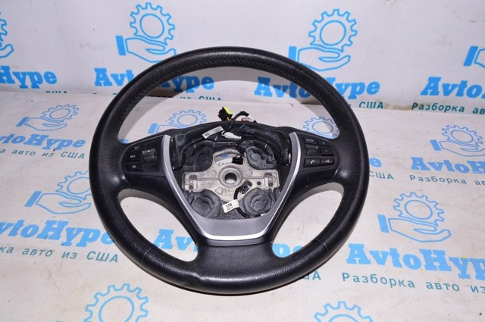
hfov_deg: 62.0
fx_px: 404
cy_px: 161
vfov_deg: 43.5
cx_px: 242
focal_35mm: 30
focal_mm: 20
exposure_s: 1/200
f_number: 8
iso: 1600
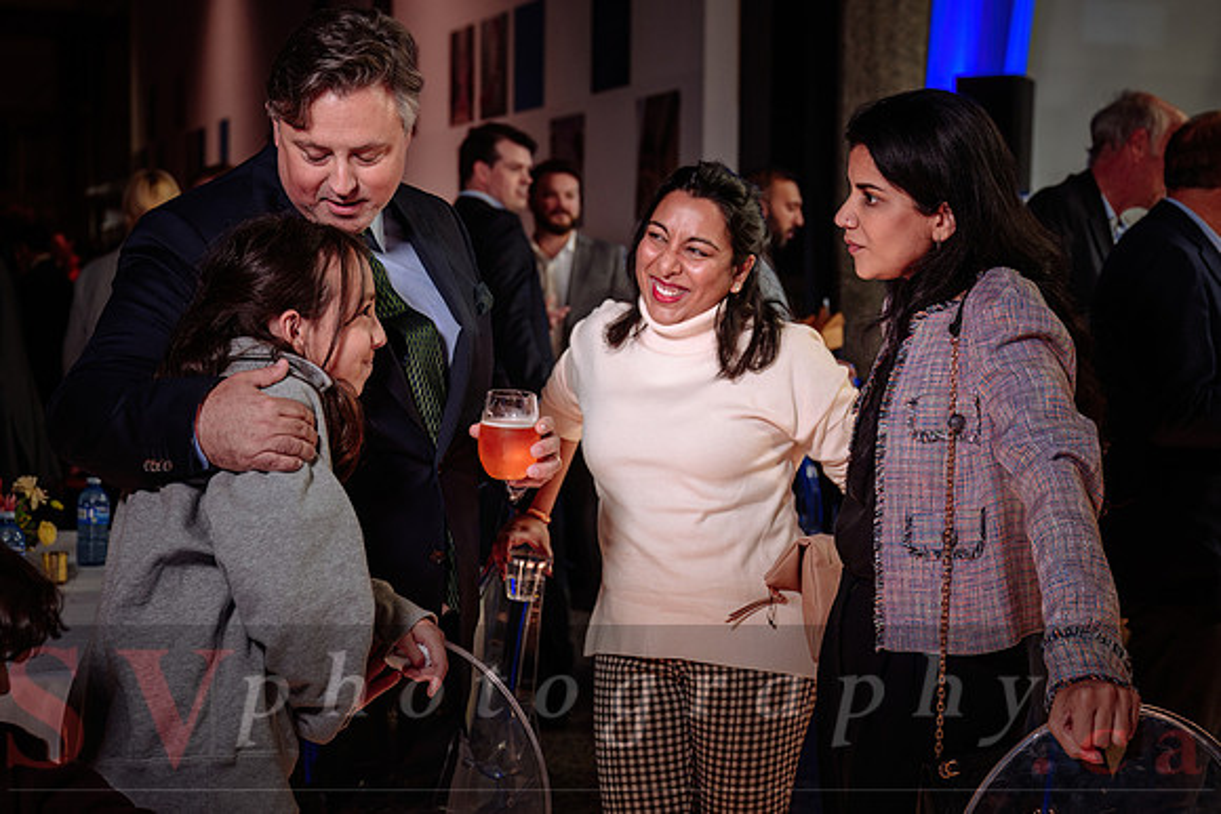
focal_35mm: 53
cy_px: 377
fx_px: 1786
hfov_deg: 37.7
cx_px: 656
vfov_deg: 25.7
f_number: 4
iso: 500
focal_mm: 49
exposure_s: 1/50
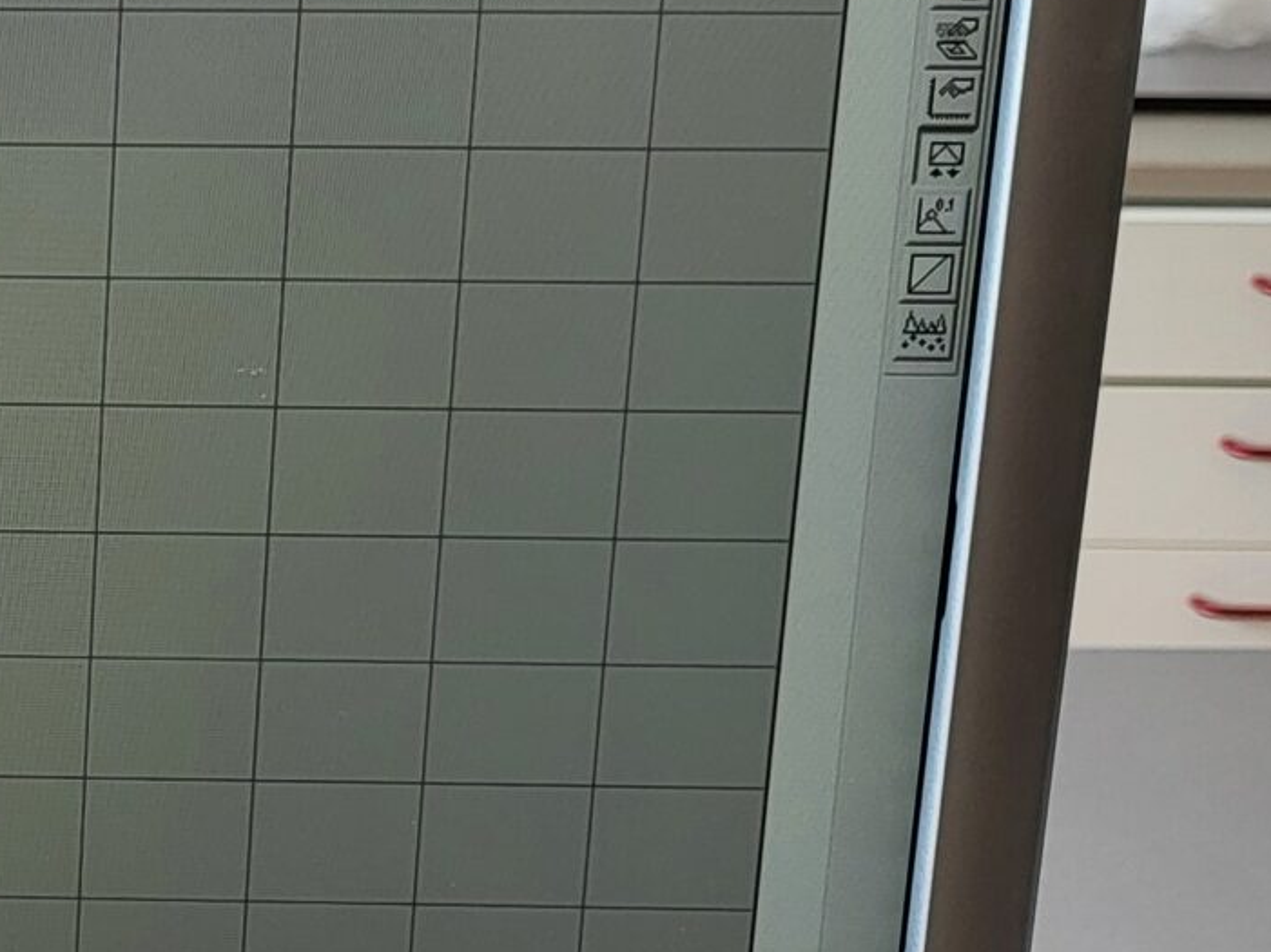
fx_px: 3486
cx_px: -488
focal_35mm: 95
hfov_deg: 18.8
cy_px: 785
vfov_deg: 15.4
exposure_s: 1/135
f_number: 1.8
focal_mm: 5.4
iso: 40
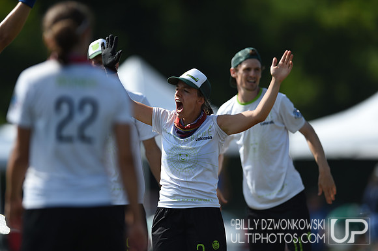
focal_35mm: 400
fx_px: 4194
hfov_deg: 5.2
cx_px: 189
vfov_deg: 3.4
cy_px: 126
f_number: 2.8
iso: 100
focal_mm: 400
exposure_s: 1/2000
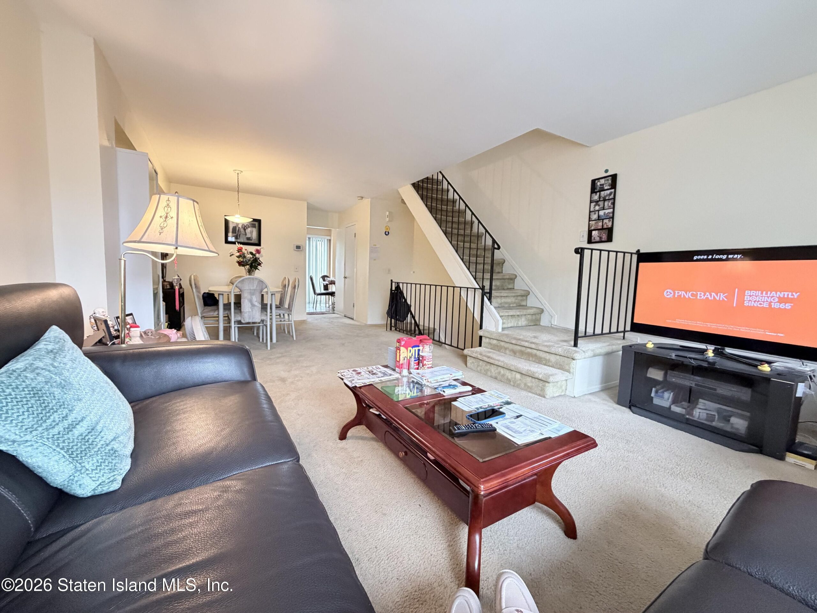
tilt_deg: -6.1
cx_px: 408
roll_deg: -1.2
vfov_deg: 85.7
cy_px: 306
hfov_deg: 102.1
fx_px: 330
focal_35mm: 14
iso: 500
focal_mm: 2.22
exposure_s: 1/60
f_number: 2.2
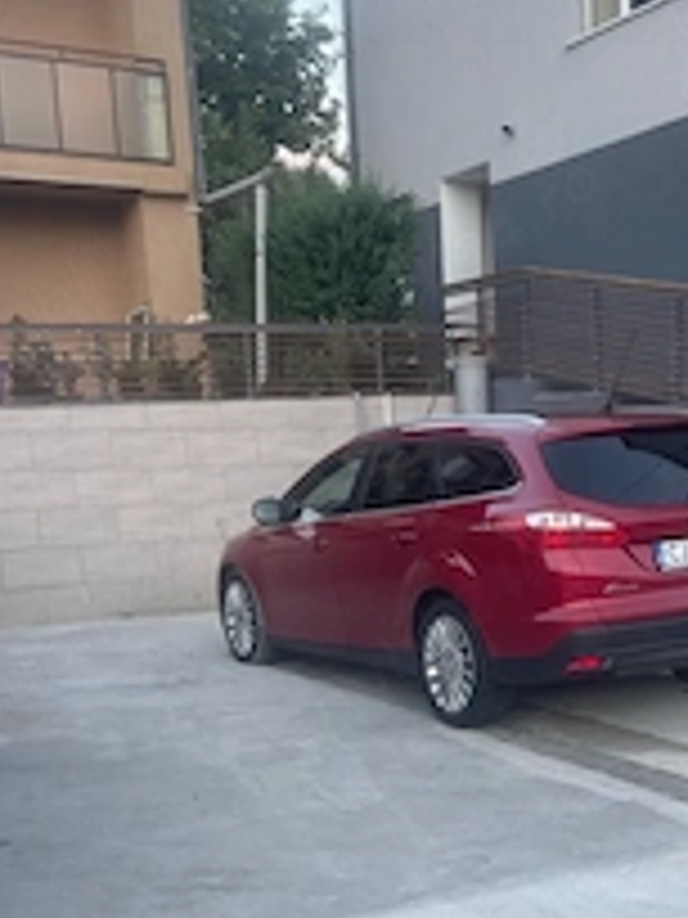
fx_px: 1299
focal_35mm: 49
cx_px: 544
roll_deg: +0.8
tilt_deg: -10.2
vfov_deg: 38.0
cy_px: 675
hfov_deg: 29.1
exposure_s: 1/121
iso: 40
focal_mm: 5.1
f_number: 1.6
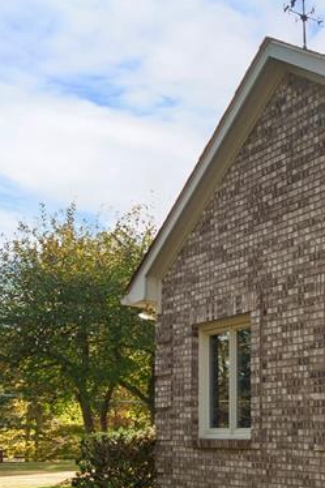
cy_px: 322
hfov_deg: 19.1
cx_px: 600
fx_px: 705
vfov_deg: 37.8
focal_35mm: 52
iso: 100
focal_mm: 19
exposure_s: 1/250
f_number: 4
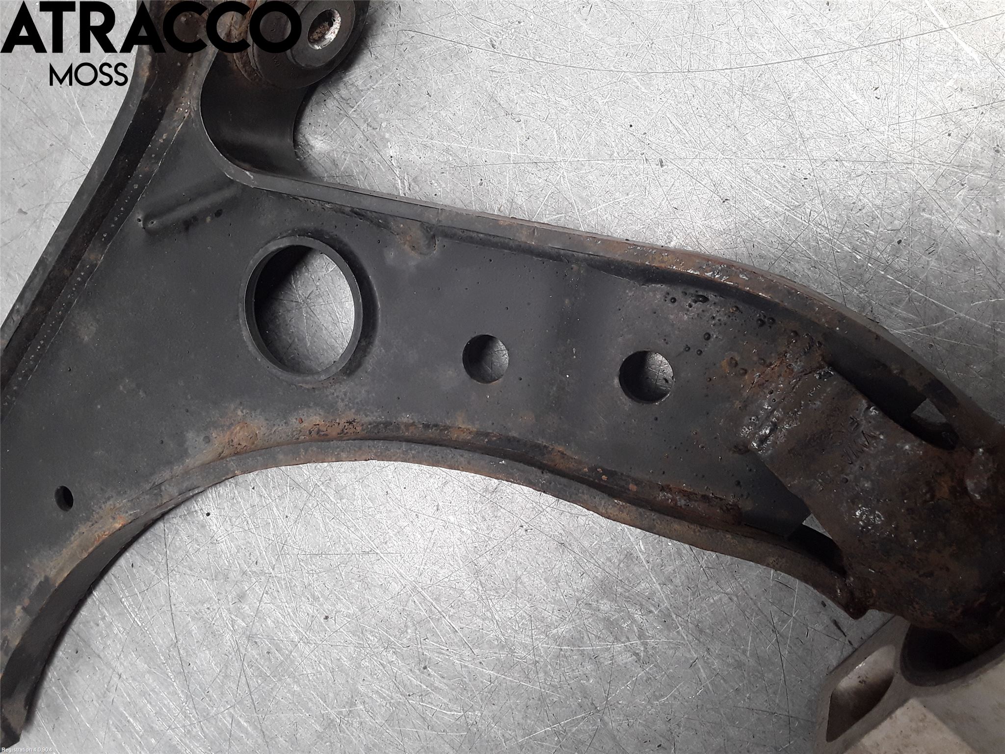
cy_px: 377
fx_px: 813
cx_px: 502
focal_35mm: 28
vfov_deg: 49.7
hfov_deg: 63.4
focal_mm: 2.91
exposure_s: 1/50
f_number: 1.9
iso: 40
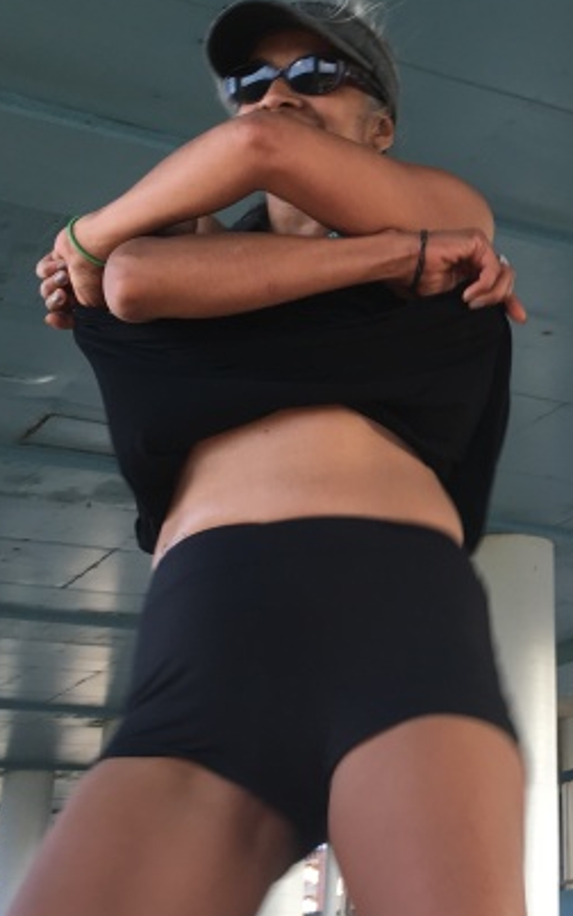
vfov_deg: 31.0
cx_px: 589
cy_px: 244
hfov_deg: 19.4
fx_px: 1623
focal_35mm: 65
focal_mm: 4.15
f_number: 2.2
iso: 25
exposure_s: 1/60
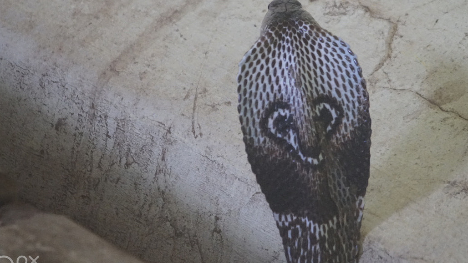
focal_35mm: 716
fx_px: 8884
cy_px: 83
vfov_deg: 1.7
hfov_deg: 3.0
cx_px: 290
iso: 6400
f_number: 6.3
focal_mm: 439
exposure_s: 1/60
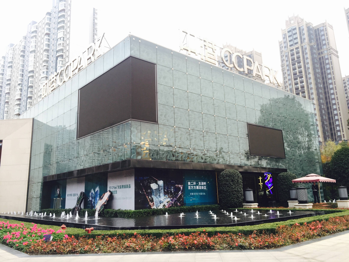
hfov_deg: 61.7
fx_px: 292
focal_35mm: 29
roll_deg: +0.1
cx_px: 174
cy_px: 131
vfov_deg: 48.2
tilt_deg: +12.5
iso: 40
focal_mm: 4.15
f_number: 2.2
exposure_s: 1/33
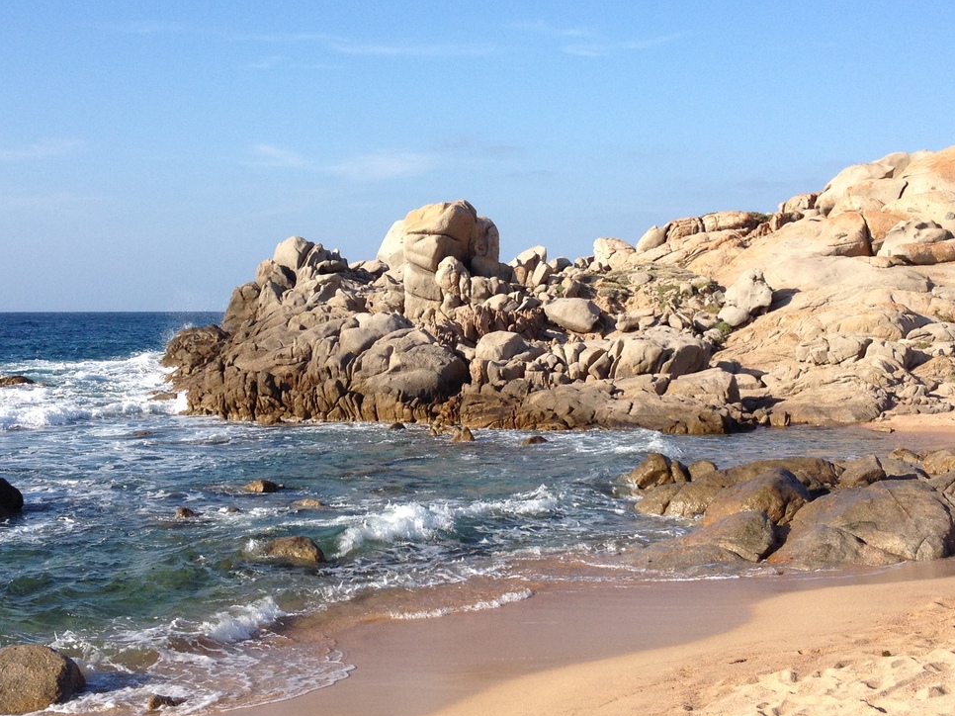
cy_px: 276
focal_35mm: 58
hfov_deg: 33.2
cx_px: 474
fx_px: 1600
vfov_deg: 25.2
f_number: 2.4
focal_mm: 4.28
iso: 50
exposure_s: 1/1416
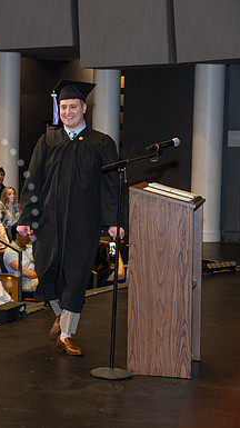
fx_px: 1020
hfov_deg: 13.0
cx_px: -68
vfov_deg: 23.7
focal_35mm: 90
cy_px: 214
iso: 1000
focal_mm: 57
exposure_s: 1/80
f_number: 5
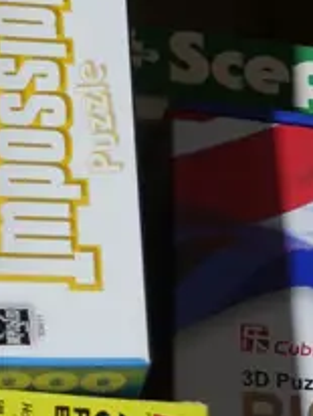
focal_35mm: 159
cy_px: 503
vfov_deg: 12.1
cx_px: 348
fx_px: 1913
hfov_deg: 9.3
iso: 320
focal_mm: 16
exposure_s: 1/60
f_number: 3.6
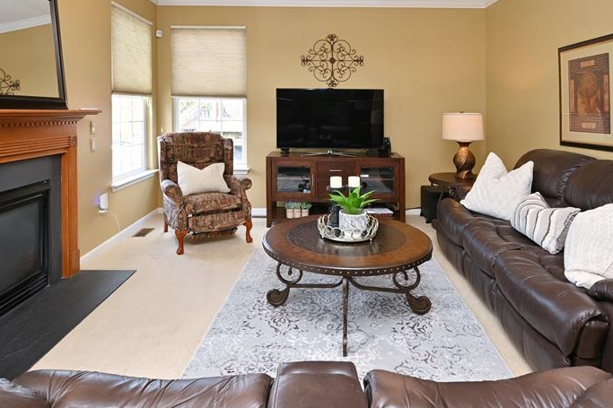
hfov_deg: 81.2
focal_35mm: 21
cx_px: 305
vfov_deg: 57.8
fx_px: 357
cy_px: 128
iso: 560
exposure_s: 1/60
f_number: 9
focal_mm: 14
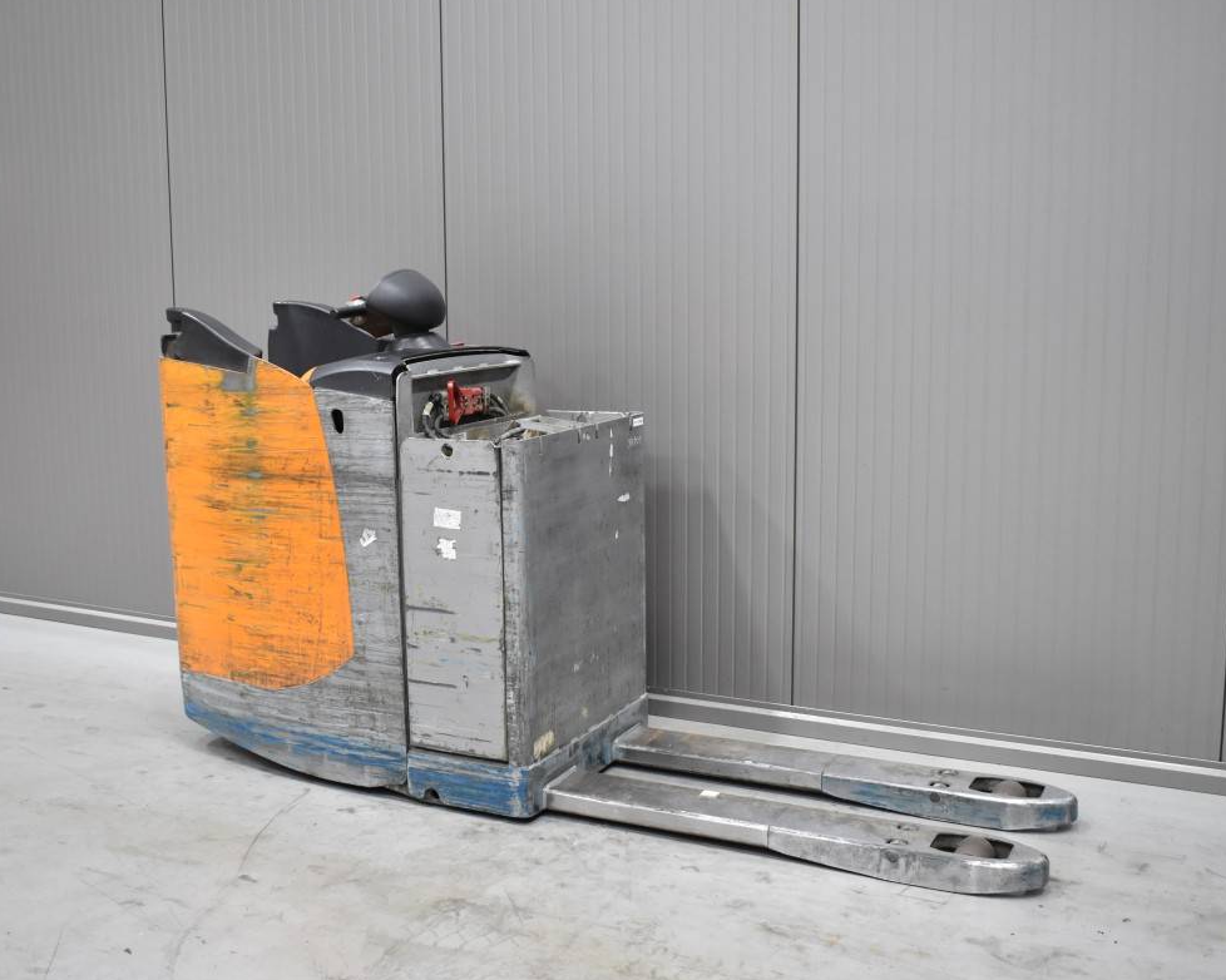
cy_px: 484
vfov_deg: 39.1
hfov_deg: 47.9
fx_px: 1379
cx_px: 559
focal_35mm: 38
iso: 1250
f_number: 4.5
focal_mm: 22
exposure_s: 1/50
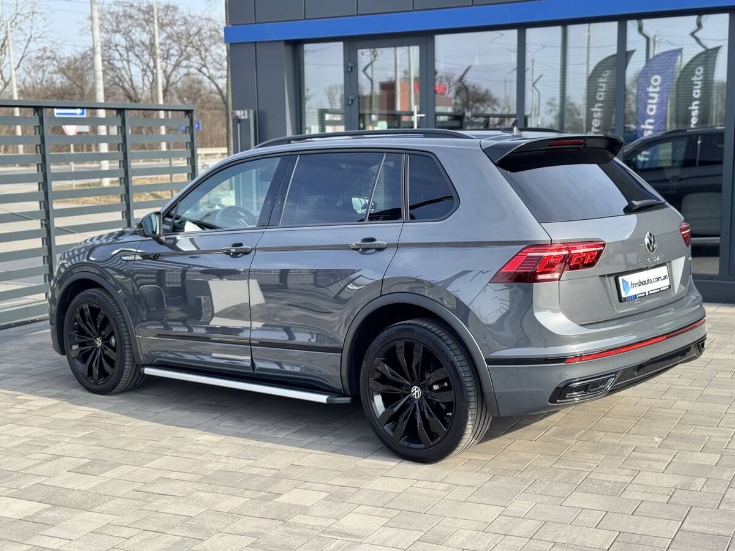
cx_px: 368
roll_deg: +1.0
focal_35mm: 48
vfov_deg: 30.3
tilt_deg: -6.9
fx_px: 1019
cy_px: 276
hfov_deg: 39.7
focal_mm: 6.76
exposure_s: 1/1094
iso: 64
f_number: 1.78
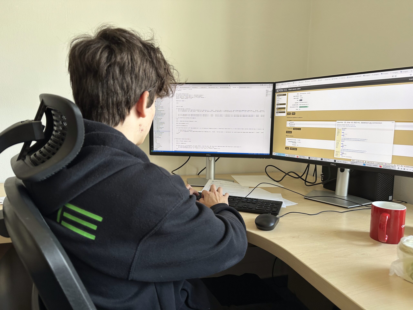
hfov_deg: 71.6
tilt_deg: -6.8
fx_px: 286
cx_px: 206
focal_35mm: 24
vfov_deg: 56.8
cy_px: 155
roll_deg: -1.0
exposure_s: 1/121
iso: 100
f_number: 1.78
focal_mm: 6.86
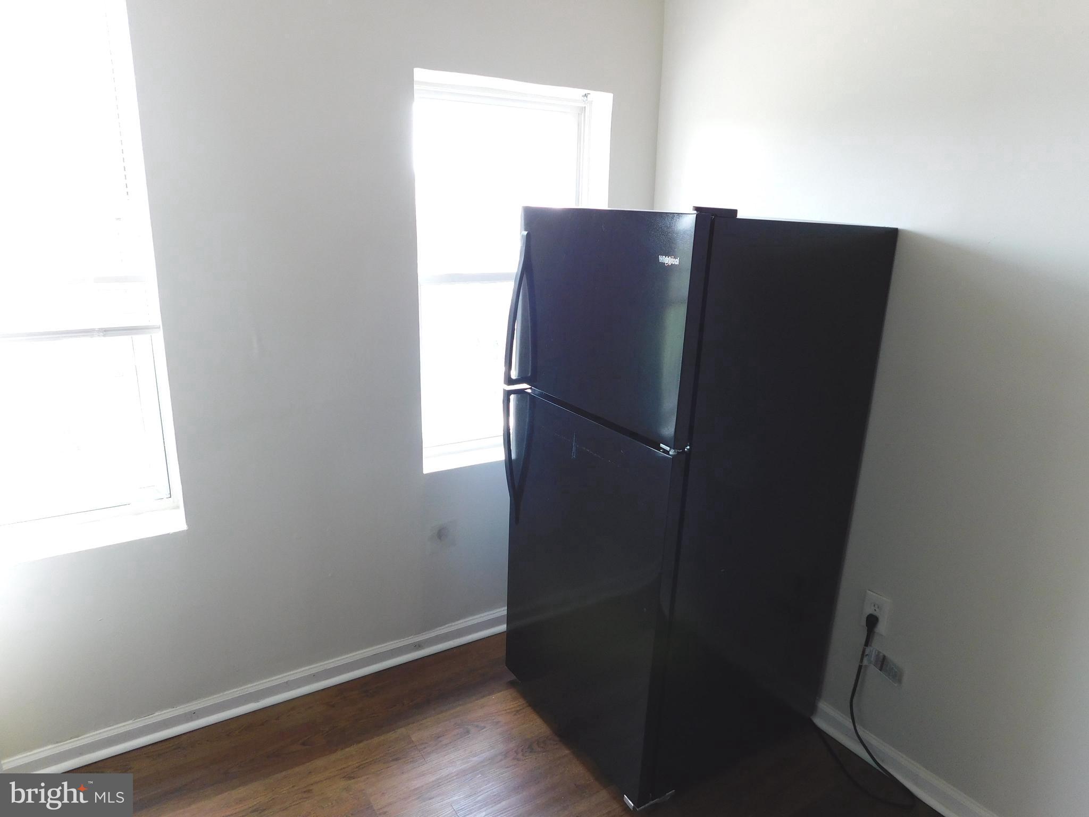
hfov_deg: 73.9
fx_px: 724
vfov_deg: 58.9
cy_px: 408
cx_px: 544
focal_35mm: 23
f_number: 3
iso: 180
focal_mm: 4
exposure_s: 1/30
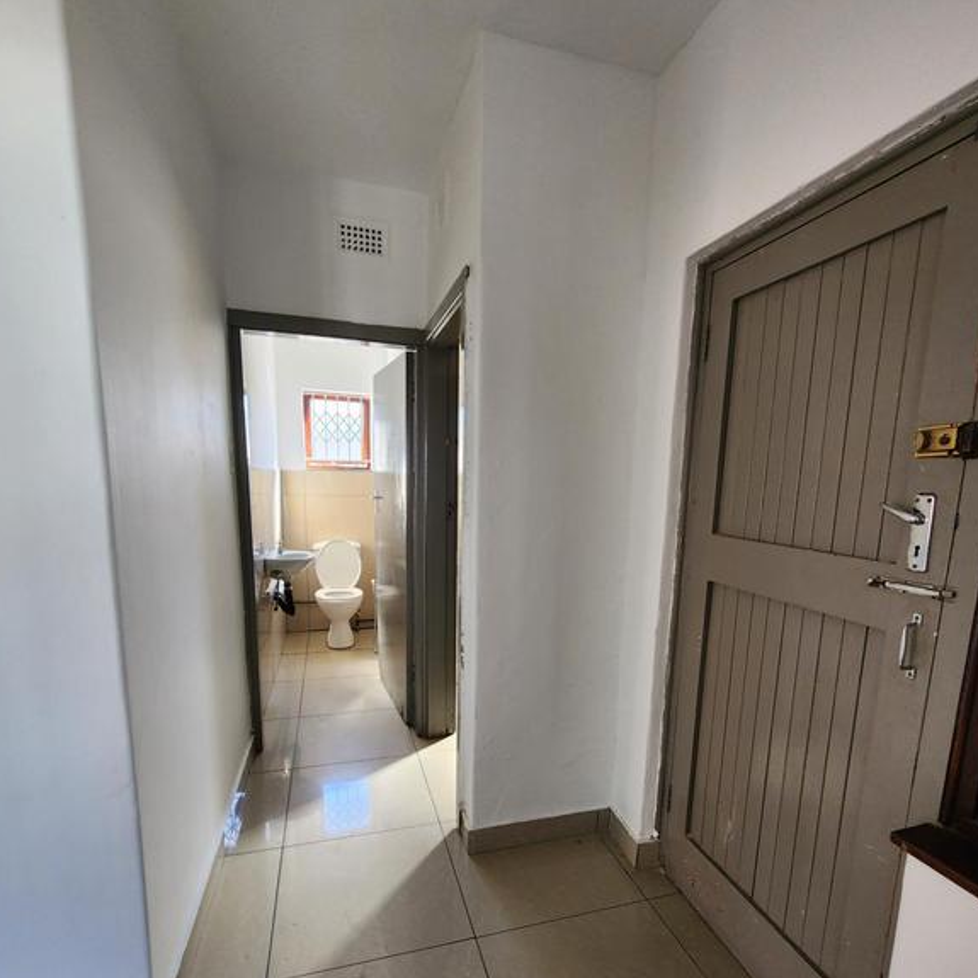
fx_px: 511
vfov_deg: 86.4
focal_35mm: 16
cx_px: 490
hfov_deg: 87.4
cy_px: 583
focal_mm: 2.2
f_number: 2.2
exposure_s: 1/50
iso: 125
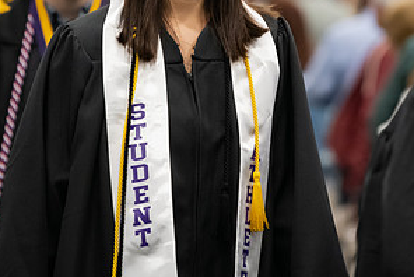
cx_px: 218
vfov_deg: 3.8
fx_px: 4167
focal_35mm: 362
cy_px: 19
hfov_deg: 5.7
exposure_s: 1/200
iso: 3200
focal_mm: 185
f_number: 3.2
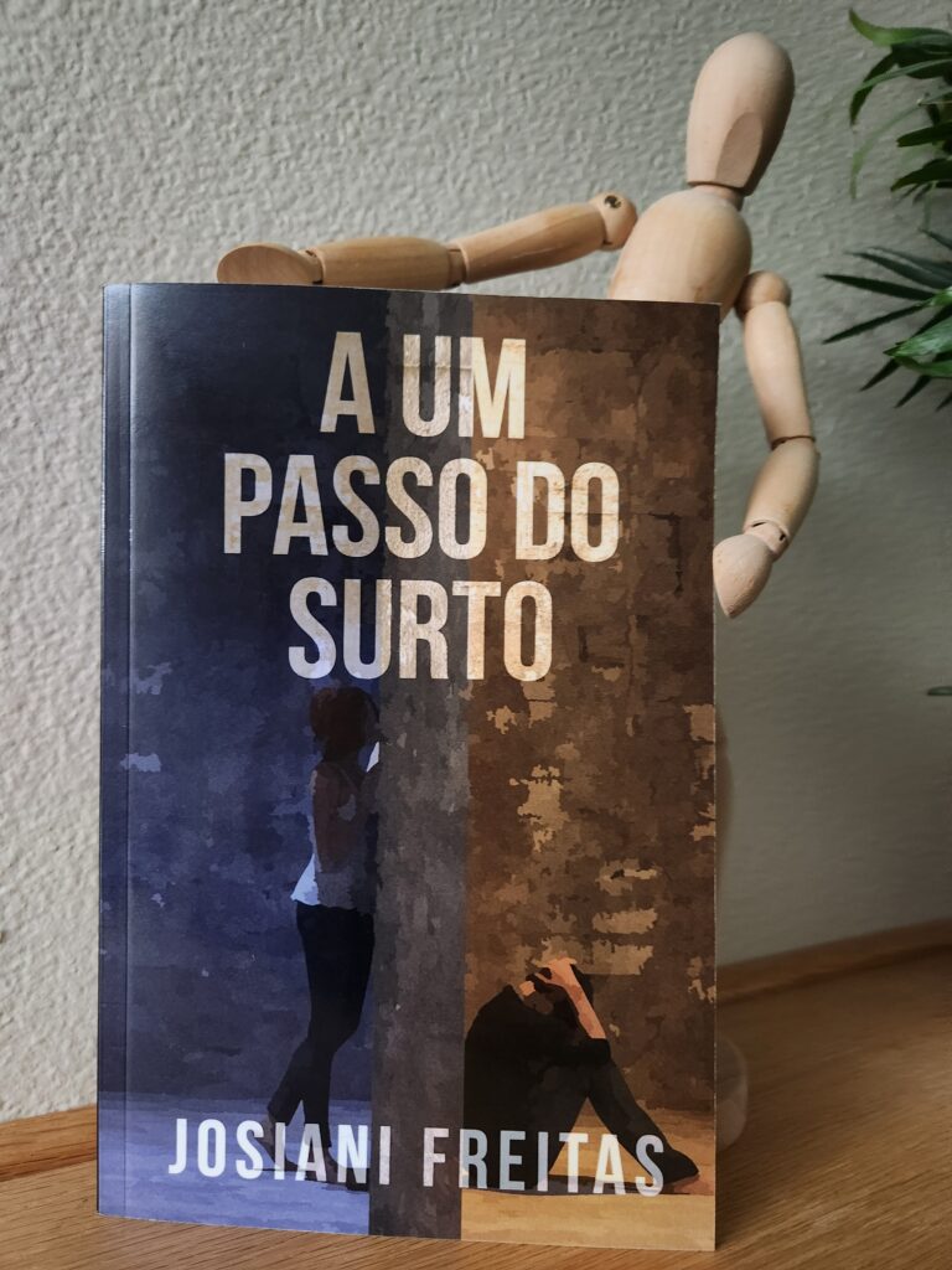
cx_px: 476
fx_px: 843
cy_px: 635
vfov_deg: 73.9
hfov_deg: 58.9
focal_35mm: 23
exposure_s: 1/24
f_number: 1.8
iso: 640
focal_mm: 5.4
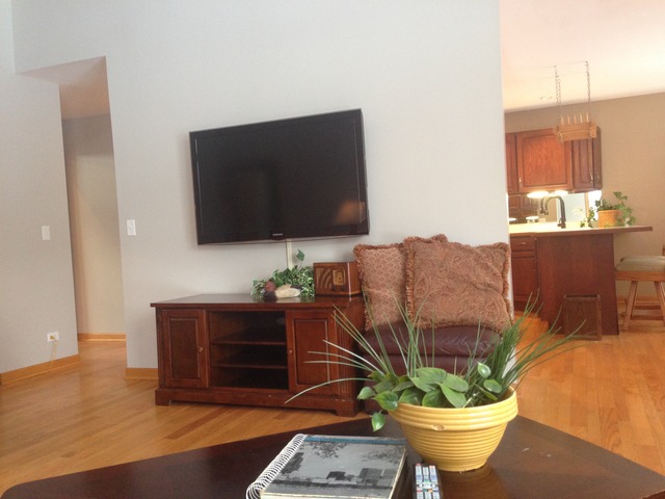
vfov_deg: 42.9
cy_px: 250
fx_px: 634
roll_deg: +3.2
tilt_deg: -0.8
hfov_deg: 55.4
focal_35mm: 33
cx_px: 332
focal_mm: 4.12
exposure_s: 1/20
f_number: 2.4
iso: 160
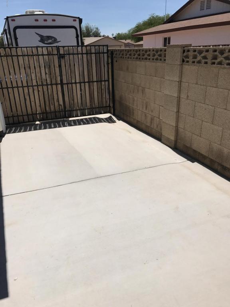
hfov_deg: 49.7
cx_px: 115
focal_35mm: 28
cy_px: 154
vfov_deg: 63.4
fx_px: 248
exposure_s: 1/5319
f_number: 1.8
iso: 20
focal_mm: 3.99
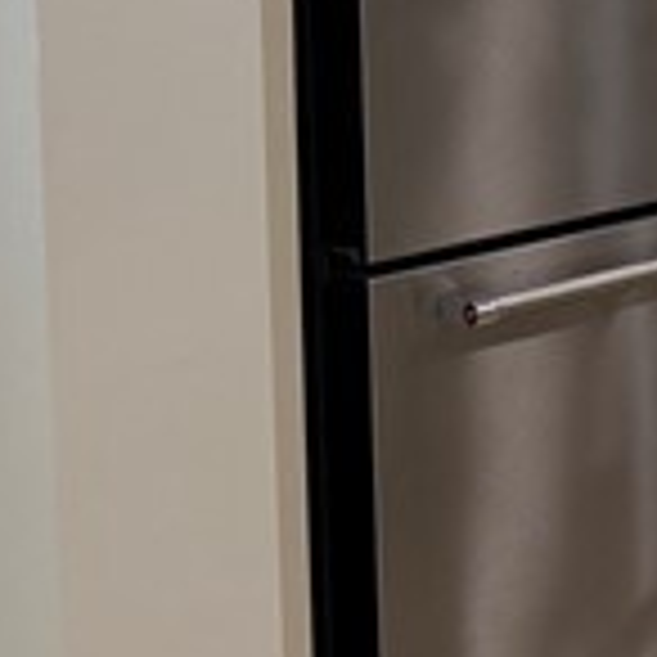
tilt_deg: -1.5
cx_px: 2205
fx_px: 3199
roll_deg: +0.8
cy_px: -464
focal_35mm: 149
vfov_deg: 11.1
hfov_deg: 8.8
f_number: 1.78
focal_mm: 6.76
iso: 160
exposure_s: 1/120
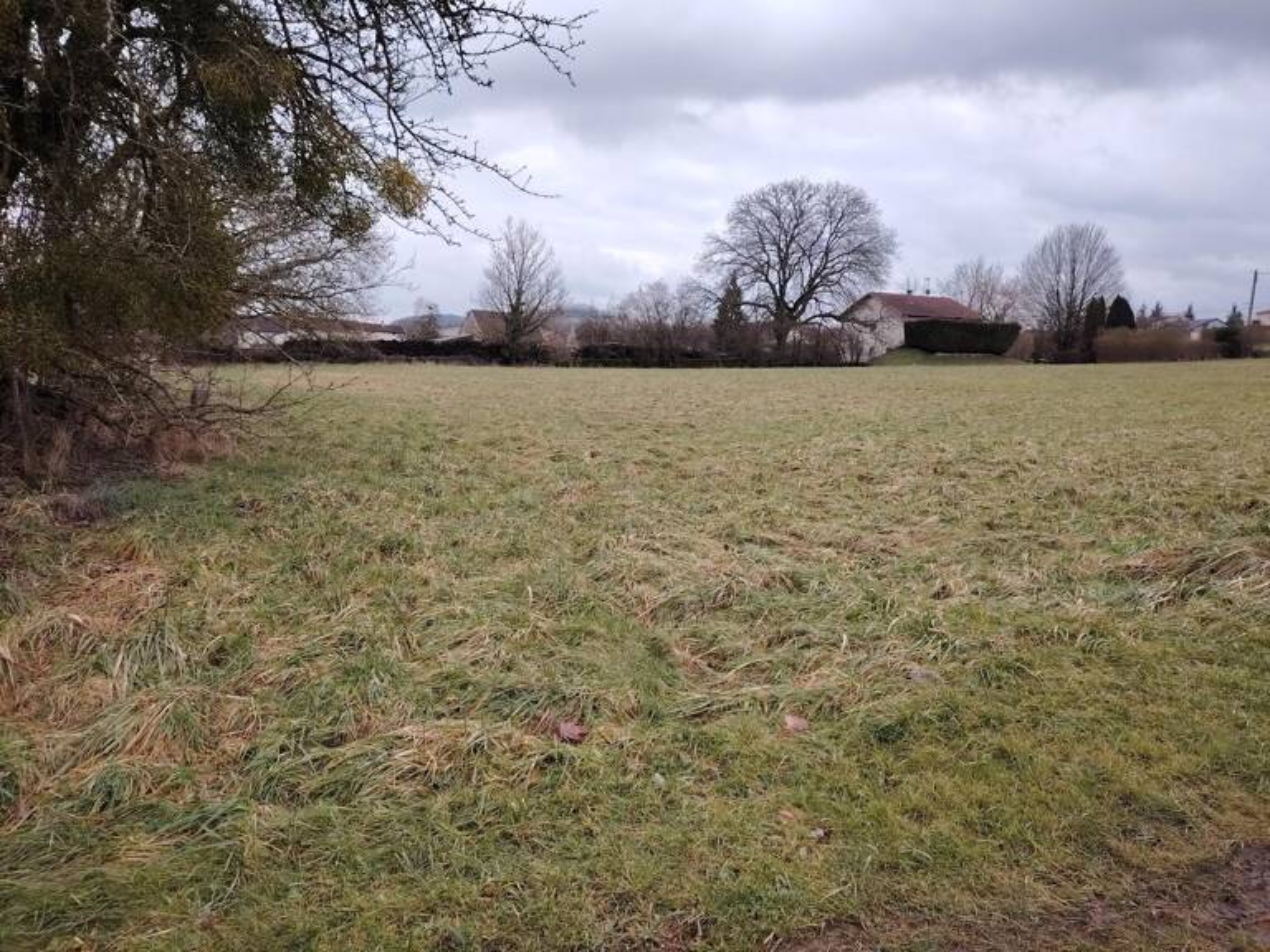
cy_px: 476
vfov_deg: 56.8
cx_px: 635
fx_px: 881
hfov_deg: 71.6
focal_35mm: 24
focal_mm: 5.25
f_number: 1.75
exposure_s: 1/101
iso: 100
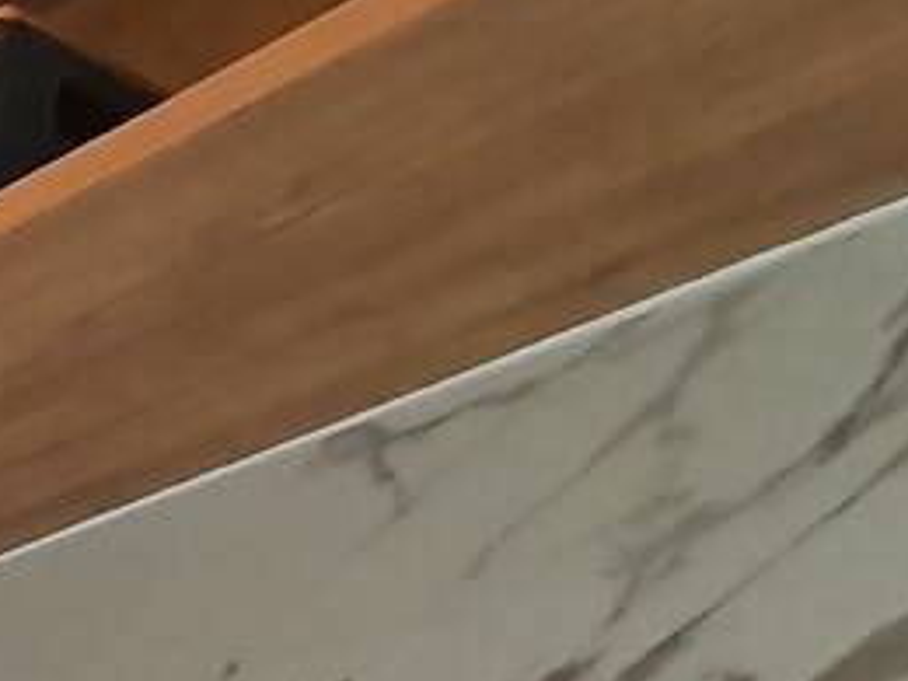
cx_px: -1421
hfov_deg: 14.0
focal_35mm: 72
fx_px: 1889
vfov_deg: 13.0
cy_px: 1795
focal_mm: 1.8
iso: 200
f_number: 2.2
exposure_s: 1/60
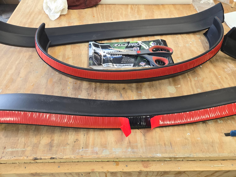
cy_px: 88
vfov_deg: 58.9
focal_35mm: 23
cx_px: 118
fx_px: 157
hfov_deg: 73.9
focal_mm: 5.4
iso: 125
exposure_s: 1/120
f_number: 1.8
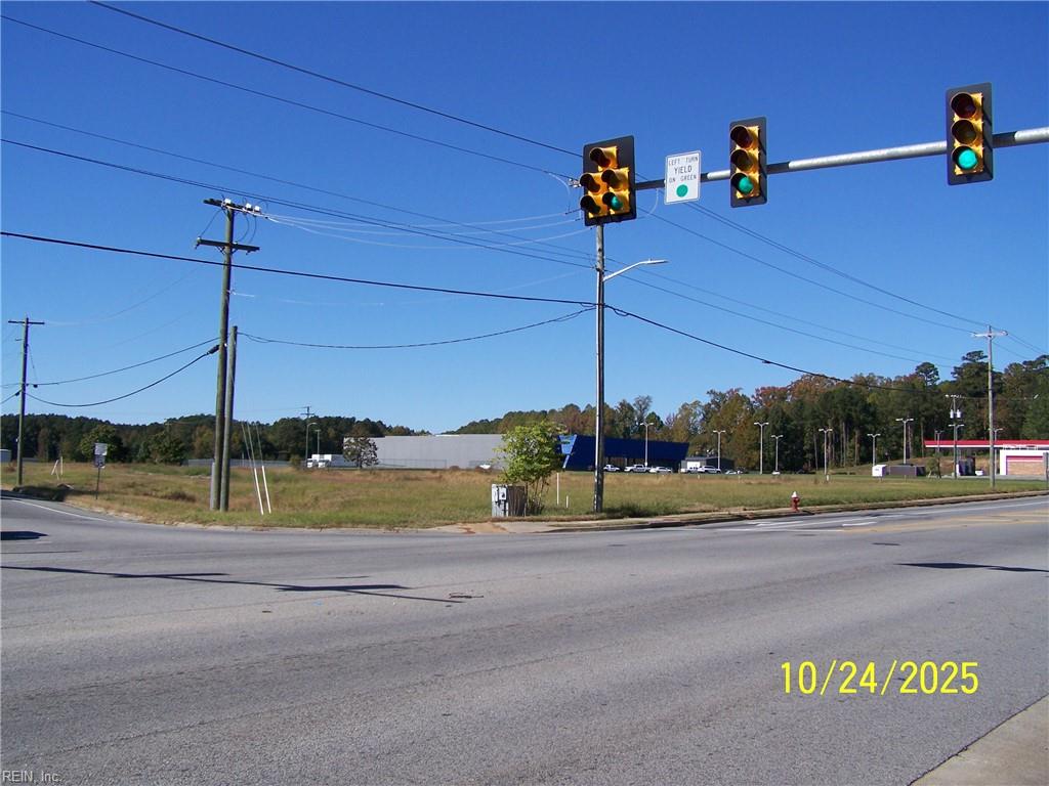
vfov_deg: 37.7
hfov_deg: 49.0
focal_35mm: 38
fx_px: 1152
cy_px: 393
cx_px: 524
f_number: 4
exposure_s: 1/640
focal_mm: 6.3
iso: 64
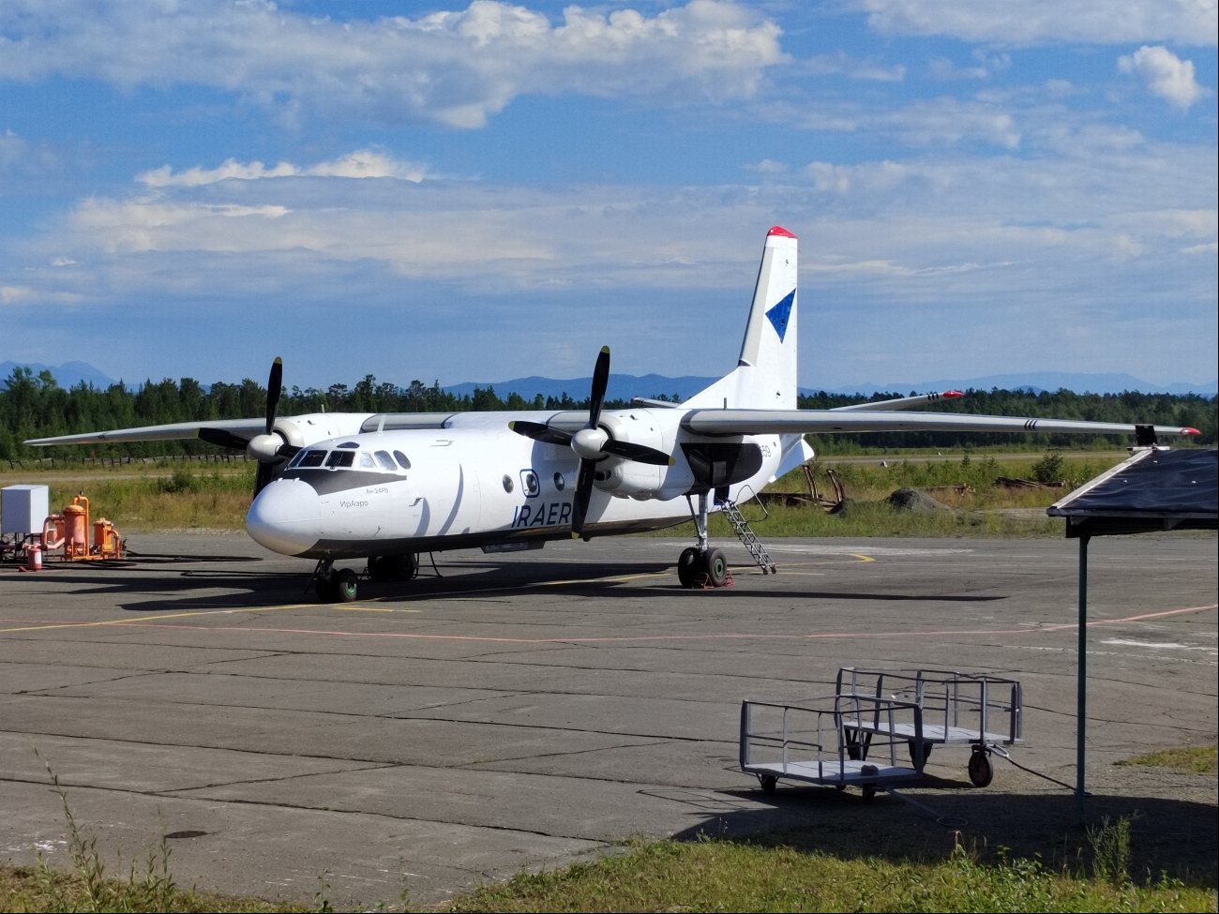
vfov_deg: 18.2
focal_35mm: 81
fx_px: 2852
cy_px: 457
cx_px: 610
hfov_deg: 24.1
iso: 200
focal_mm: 5.52
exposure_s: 1/2000
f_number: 1.9
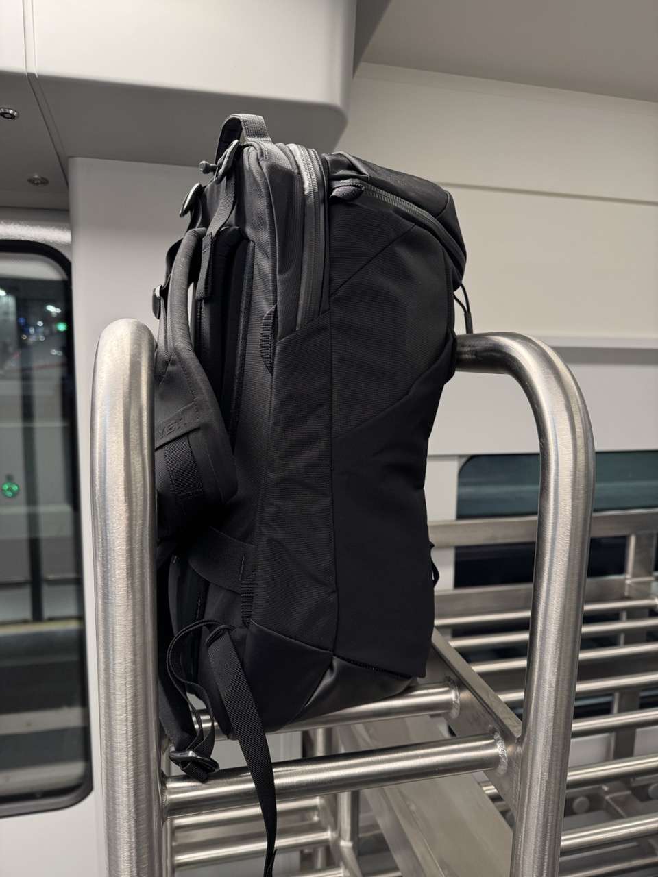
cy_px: 438
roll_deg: -1.1
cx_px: 329
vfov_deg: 71.6
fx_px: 608
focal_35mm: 24
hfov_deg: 56.8
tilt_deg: -8.3
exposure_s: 1/49
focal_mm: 6.76
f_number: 1.78
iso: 250
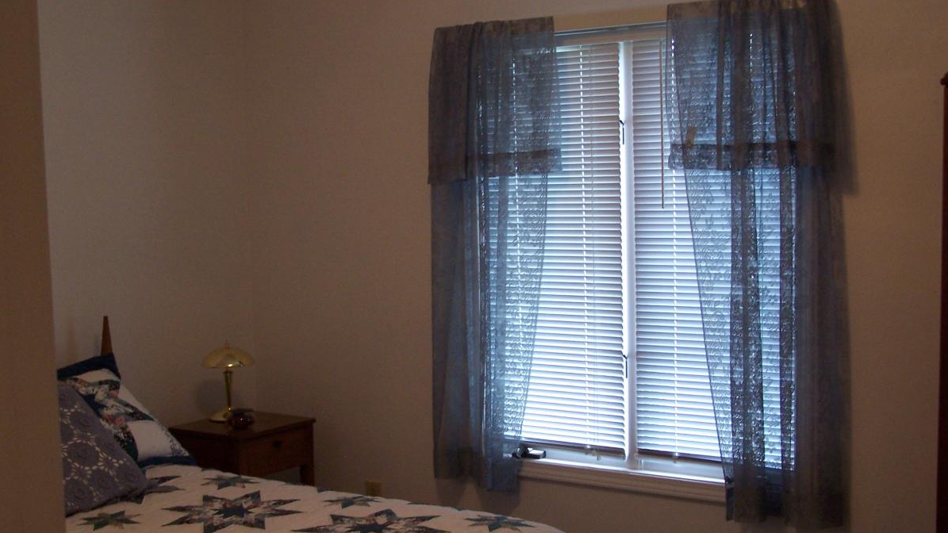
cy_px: 304
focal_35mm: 56
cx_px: 482
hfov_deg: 37.2
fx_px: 1408
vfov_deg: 21.4
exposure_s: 1/30
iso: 140
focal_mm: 8
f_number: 3
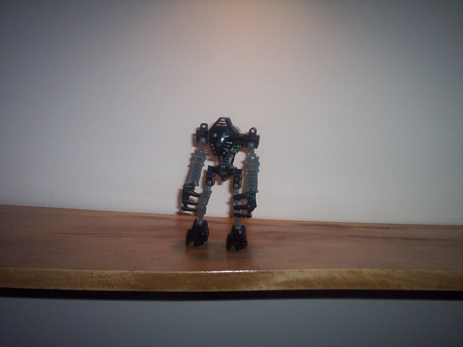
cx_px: 232
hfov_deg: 49.0
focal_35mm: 38
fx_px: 508
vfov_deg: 37.7
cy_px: 174
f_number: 4.5
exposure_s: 1/60
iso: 140
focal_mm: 4.99
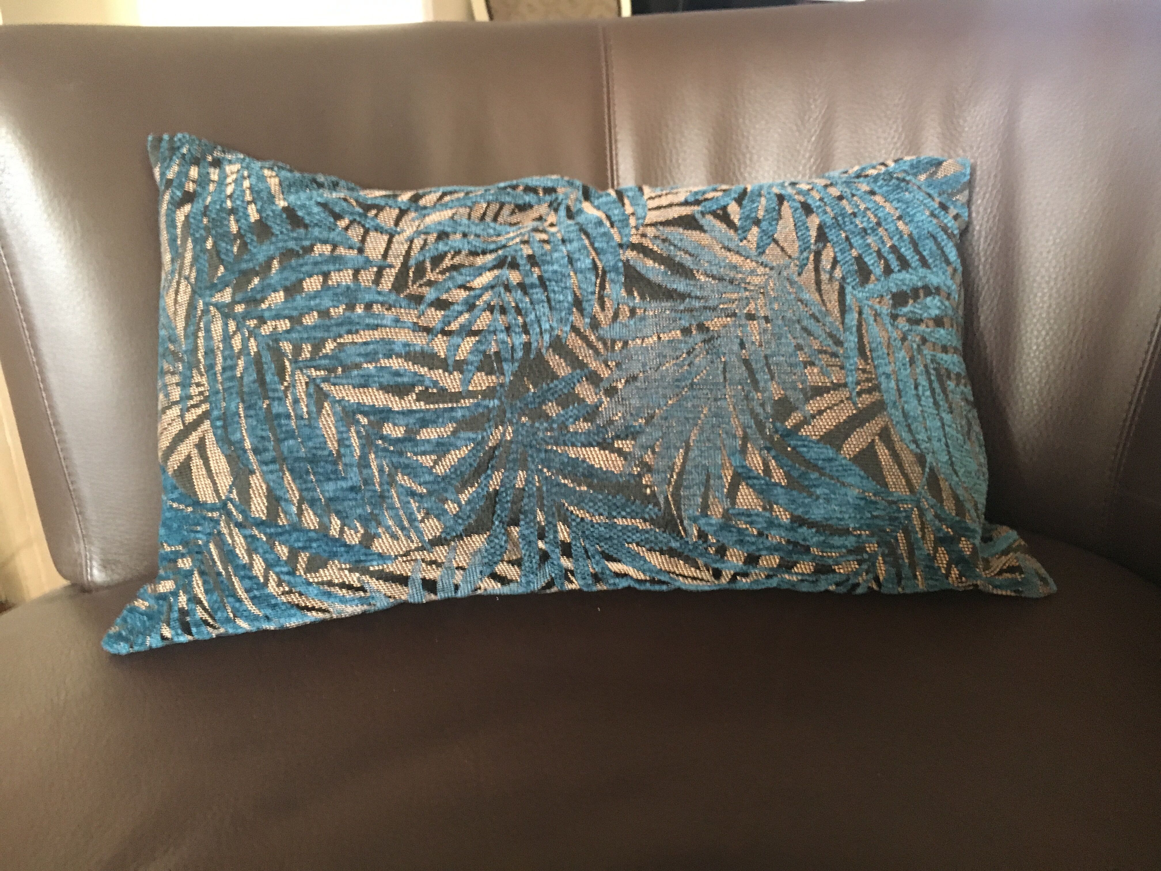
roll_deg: +2.9
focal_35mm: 29
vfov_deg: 48.2
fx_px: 973
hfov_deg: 61.7
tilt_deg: -22.4
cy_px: 436
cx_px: 580
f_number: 2.2
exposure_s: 1/17
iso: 400
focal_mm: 4.15
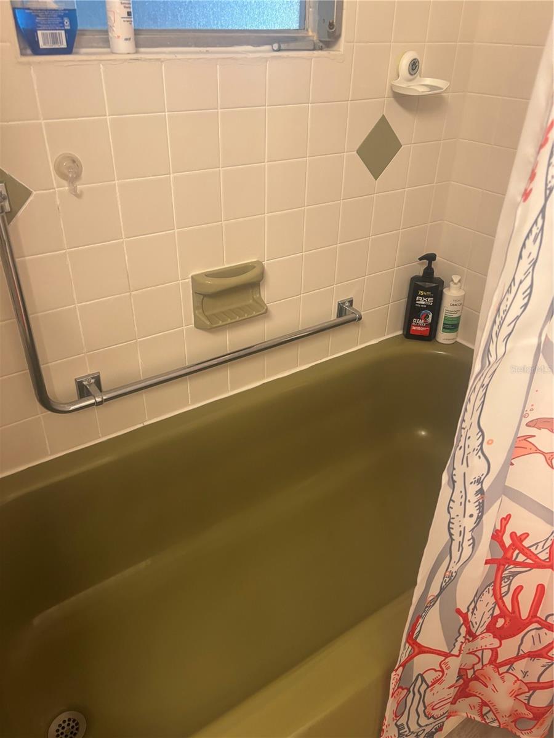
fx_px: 555
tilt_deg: -32.6
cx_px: 277
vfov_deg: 67.3
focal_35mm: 26
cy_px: 369
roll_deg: -1.4
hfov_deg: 53.1
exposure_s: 1/60
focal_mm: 5.96
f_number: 1.6
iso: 160
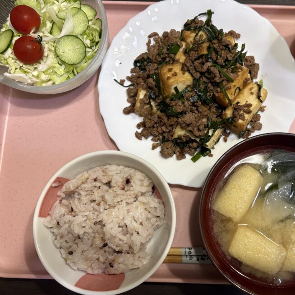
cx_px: 203
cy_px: 137
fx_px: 347
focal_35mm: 36
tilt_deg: -78.8
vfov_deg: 46.0
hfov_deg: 45.2
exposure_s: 1/60
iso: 160
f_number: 1.6
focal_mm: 5.96
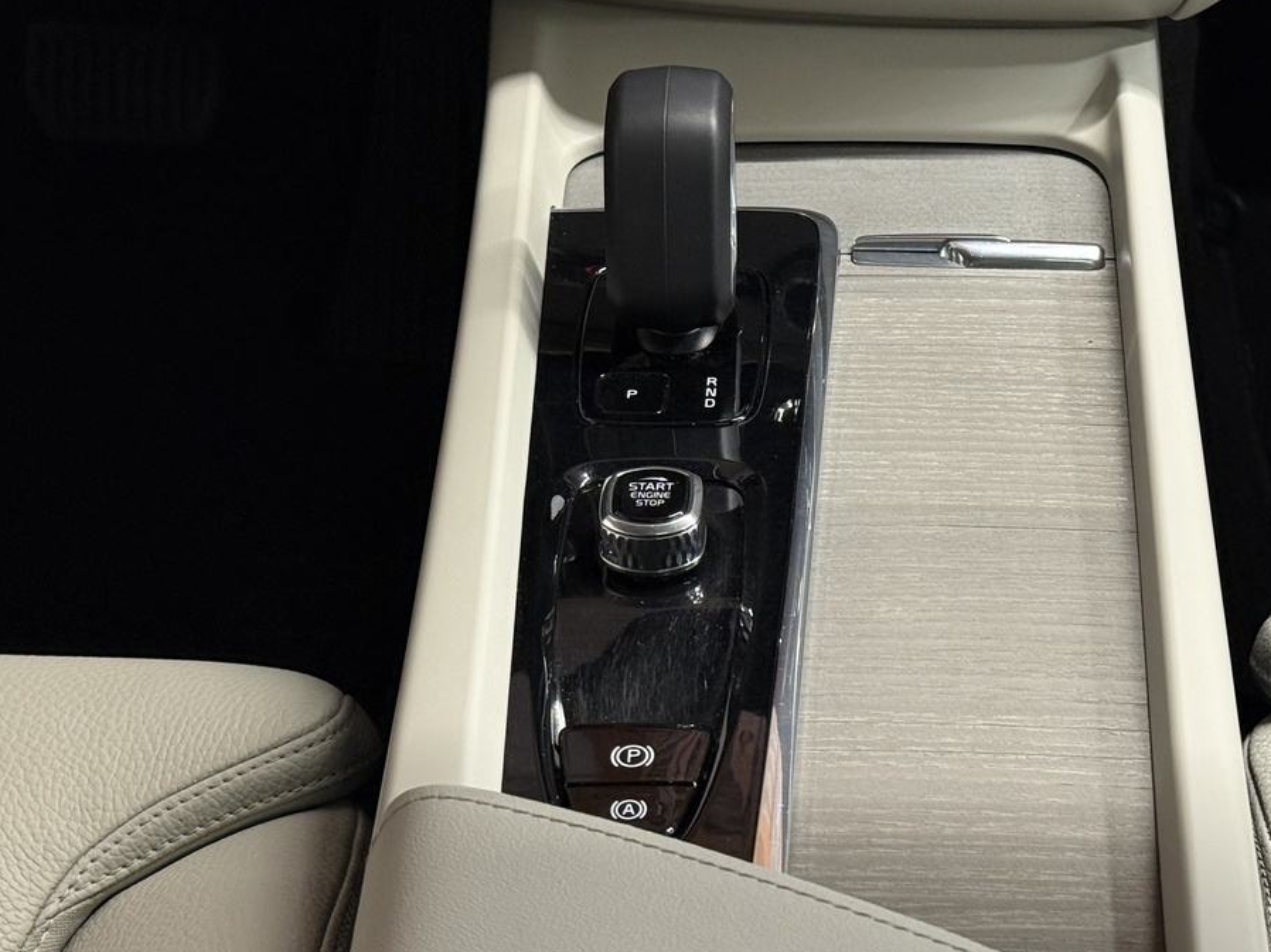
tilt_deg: -37.7
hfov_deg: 25.2
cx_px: 858
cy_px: 366
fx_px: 2826
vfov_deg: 19.1
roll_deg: +0.4
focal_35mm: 77
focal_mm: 6.76
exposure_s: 1/50
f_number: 1.78
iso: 200
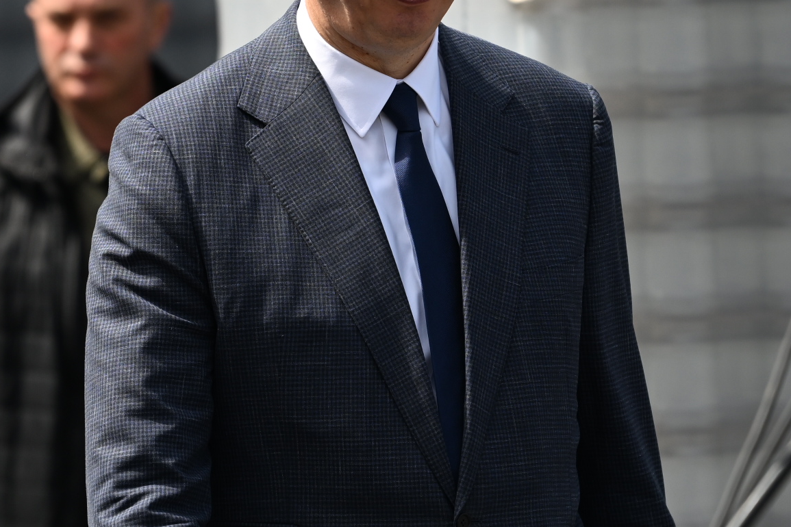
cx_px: 464
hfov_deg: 3.7
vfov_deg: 2.5
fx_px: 12325
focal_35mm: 561
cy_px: 323
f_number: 4
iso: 200
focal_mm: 200
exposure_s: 1/1600
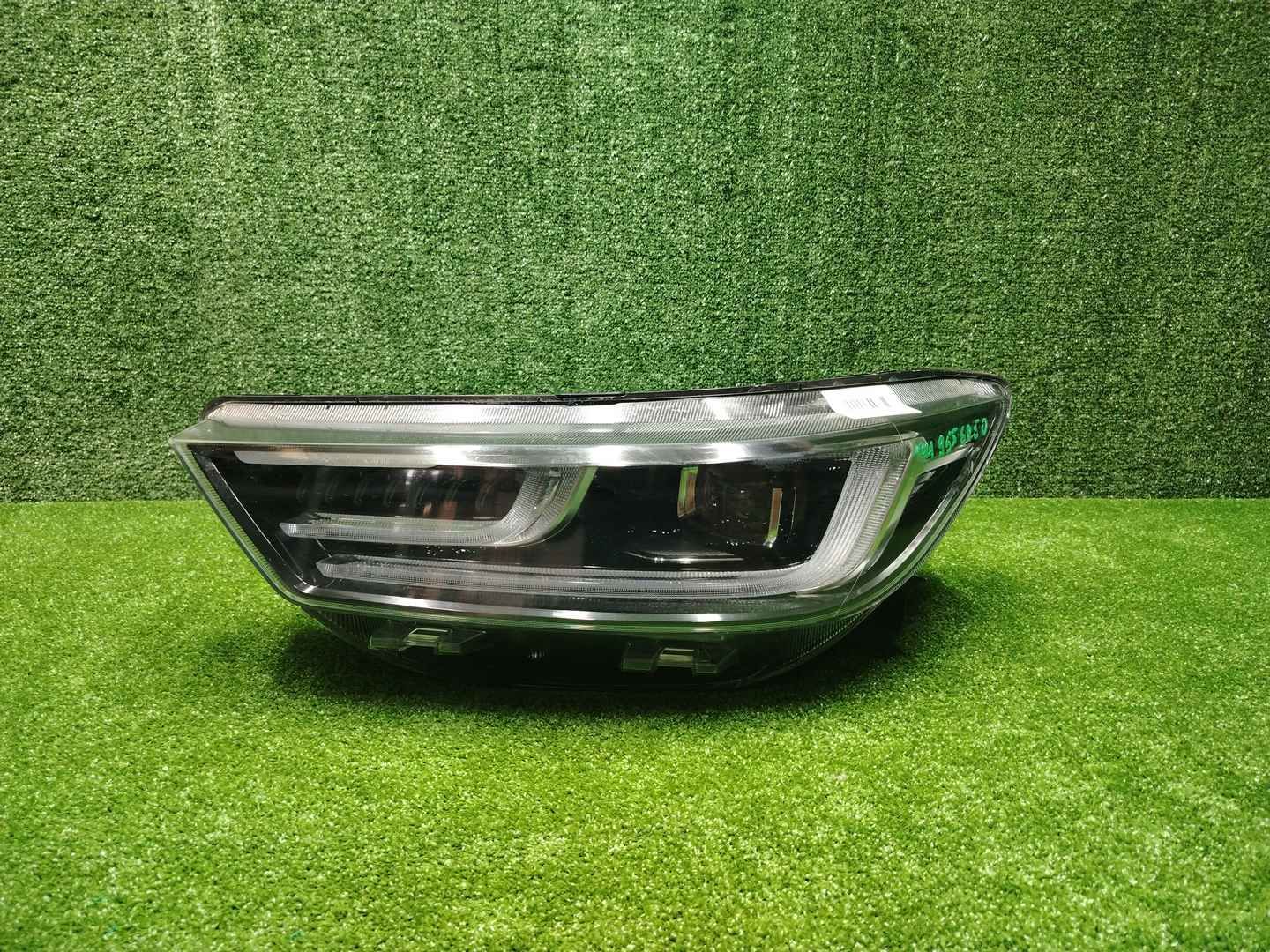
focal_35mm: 24
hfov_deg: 71.6
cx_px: 635
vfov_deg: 56.8
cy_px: 476
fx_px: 881
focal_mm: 5.25
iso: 497
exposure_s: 1/50
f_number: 1.75
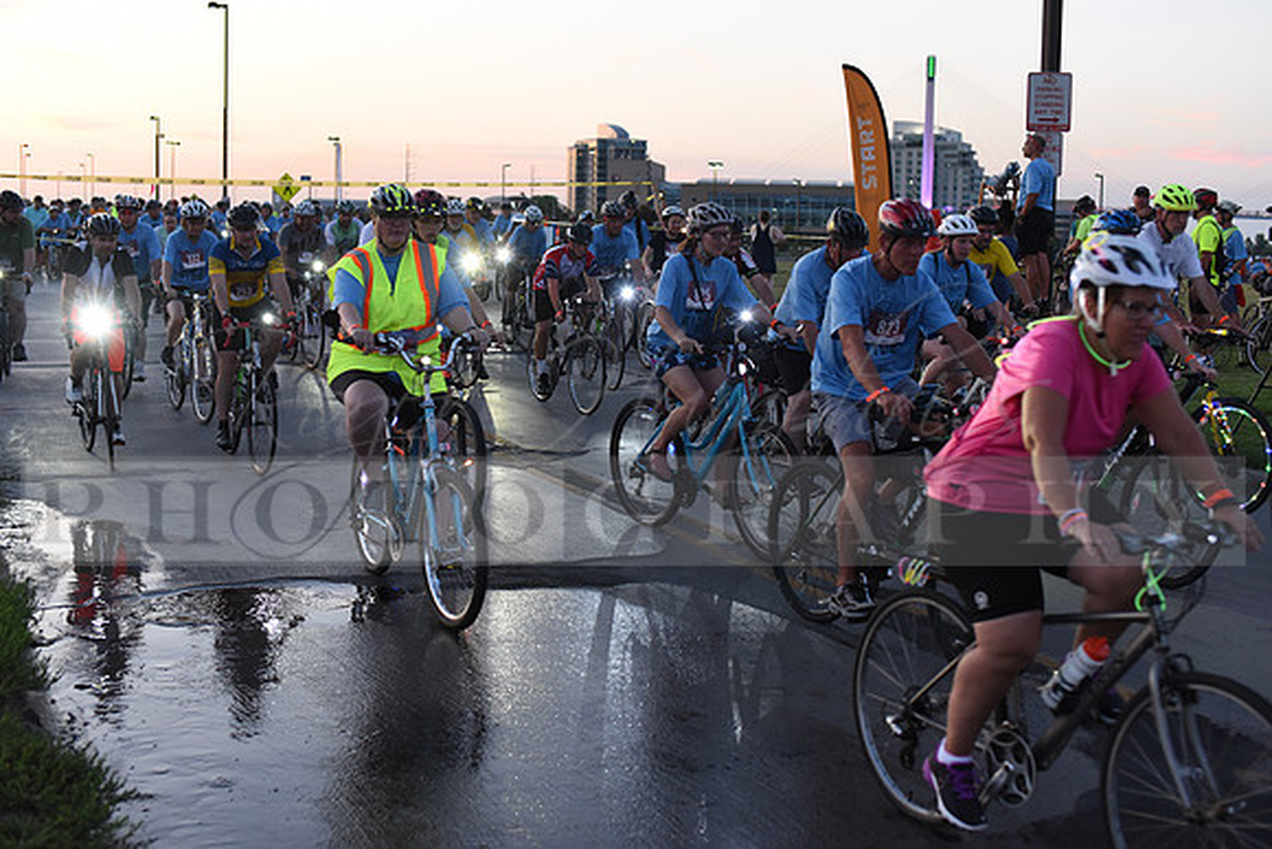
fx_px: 1767
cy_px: 424
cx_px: 636
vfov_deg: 27.0
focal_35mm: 50
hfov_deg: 39.6
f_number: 3.2
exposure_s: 1/400
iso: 2500
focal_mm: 50
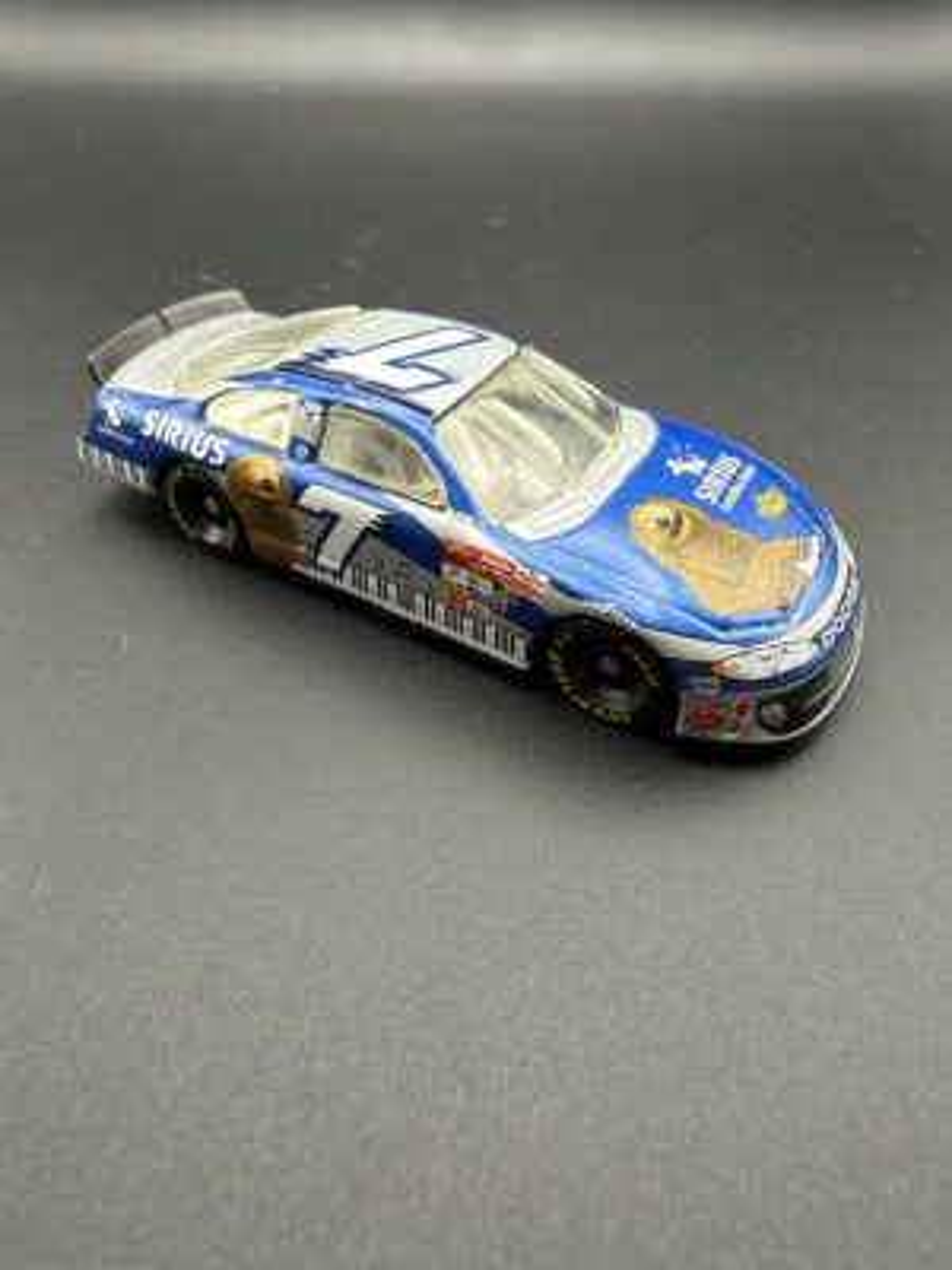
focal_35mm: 25
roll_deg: -2.2
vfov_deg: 69.4
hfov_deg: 54.9
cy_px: 635
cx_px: 476
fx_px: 917
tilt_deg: -32.4
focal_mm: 2.22
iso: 200
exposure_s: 1/60
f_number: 2.2
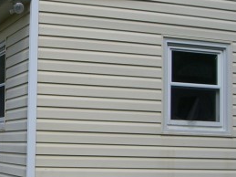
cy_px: 96
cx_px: 15
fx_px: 641
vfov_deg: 15.7
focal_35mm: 94
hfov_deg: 20.4
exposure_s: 1/640
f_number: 4.3
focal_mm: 6.2
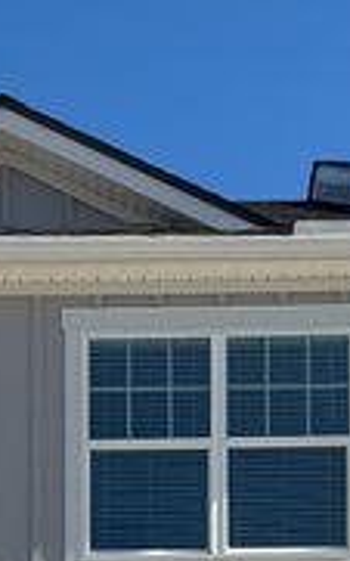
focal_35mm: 113
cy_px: 931
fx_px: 1726
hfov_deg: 11.4
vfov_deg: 16.2
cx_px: -19
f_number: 1.8
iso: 25
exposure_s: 1/2801
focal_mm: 3
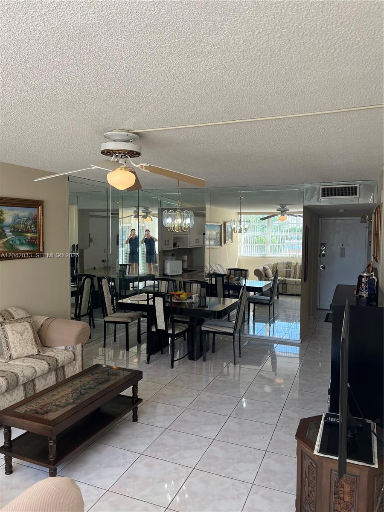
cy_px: 256
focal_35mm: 26
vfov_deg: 67.3
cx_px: 192
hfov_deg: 53.1
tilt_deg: -3.5
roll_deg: -0.2
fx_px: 385
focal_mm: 5.7
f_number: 1.5
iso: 50
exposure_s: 1/421
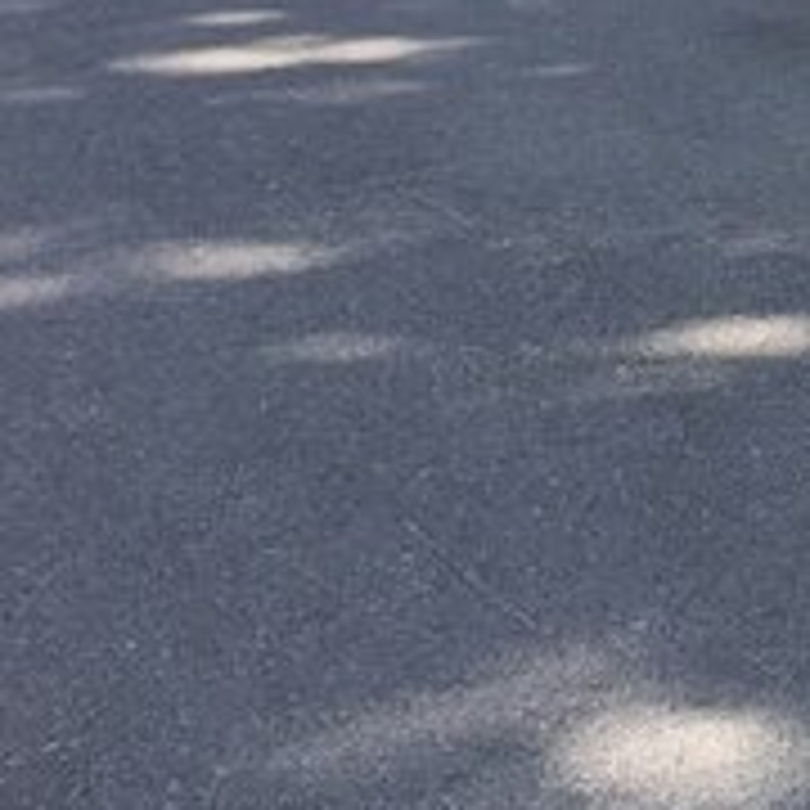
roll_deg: +0.9
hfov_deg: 15.8
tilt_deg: -11.0
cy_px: -83
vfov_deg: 17.8
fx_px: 2489
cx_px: 1449
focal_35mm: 94
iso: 25
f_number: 2.2
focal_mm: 4.15
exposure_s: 1/635
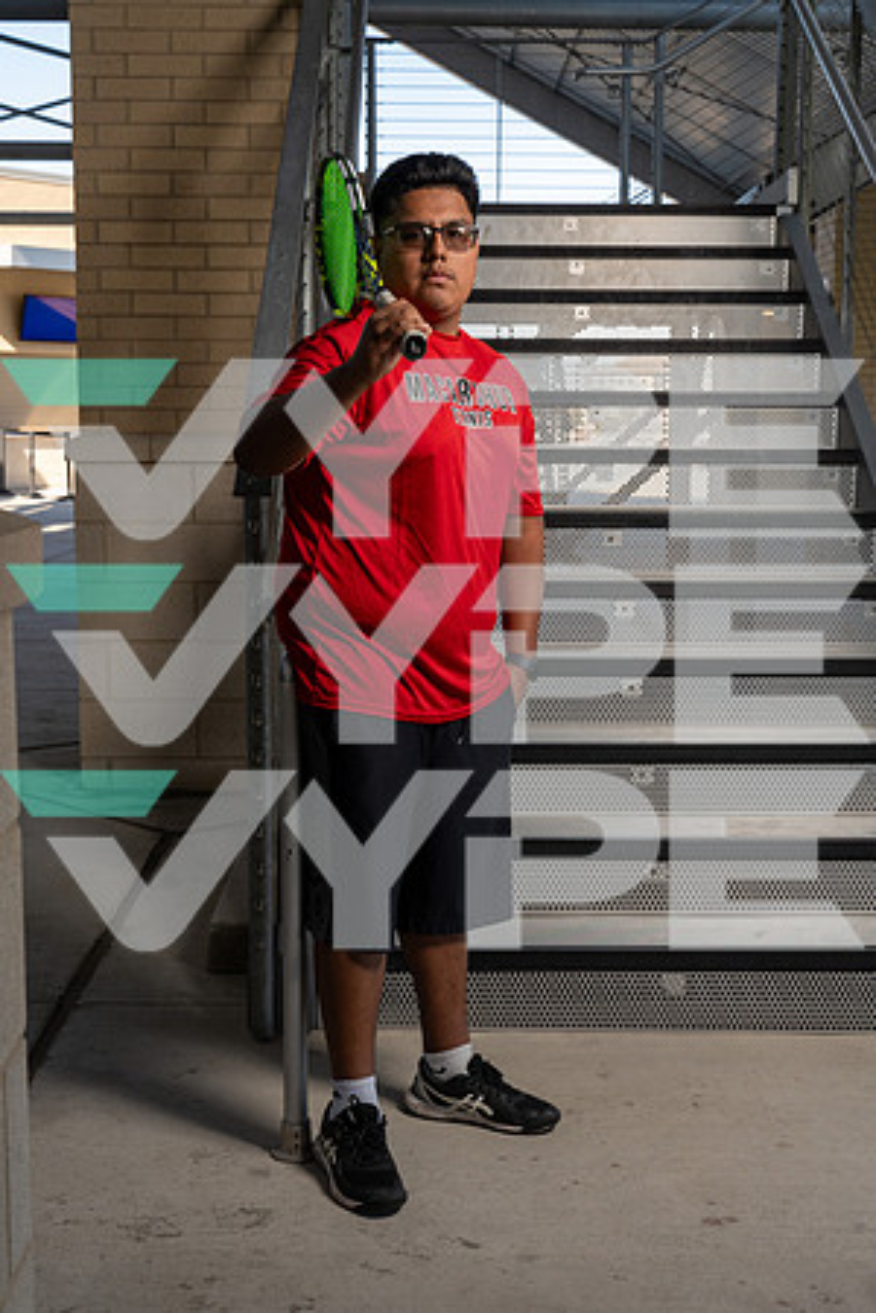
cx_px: 438
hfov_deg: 27.5
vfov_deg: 40.3
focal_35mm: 49
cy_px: 656
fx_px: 1788
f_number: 8
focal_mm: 49
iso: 250
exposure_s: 1/250
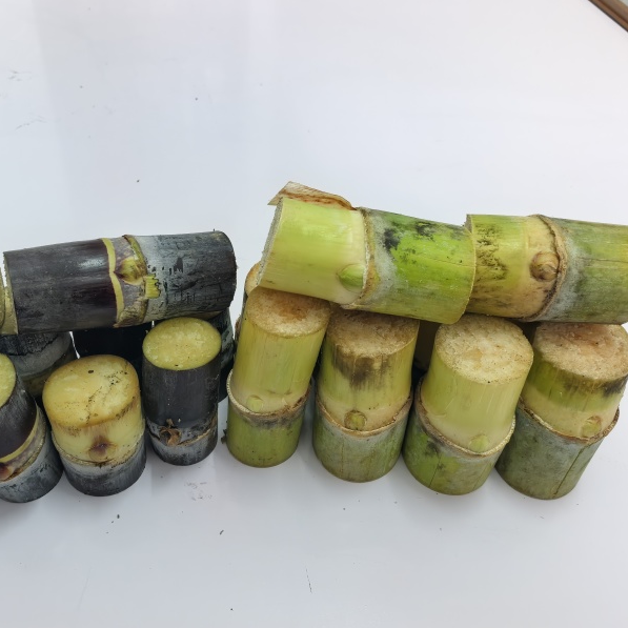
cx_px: 225
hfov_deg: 50.4
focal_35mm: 32
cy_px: 313
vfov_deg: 51.1
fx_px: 657
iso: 400
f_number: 4
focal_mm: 6.98
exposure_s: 1/33.3
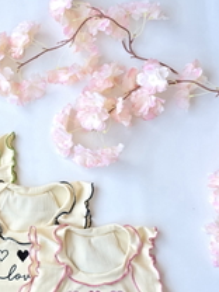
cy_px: 183
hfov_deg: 23.0
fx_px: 498
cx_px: -36
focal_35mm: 59
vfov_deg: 32.5
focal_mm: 6.3
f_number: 1.7
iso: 160
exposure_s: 1/182
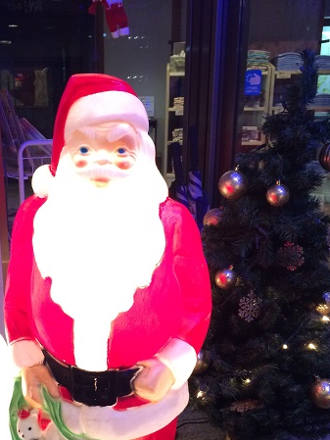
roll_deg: +1.5
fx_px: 546
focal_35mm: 43
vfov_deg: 43.5
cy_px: 278
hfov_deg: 33.3
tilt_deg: -18.8
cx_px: 110
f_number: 2.2
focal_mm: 4.15
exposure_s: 1/30
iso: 160
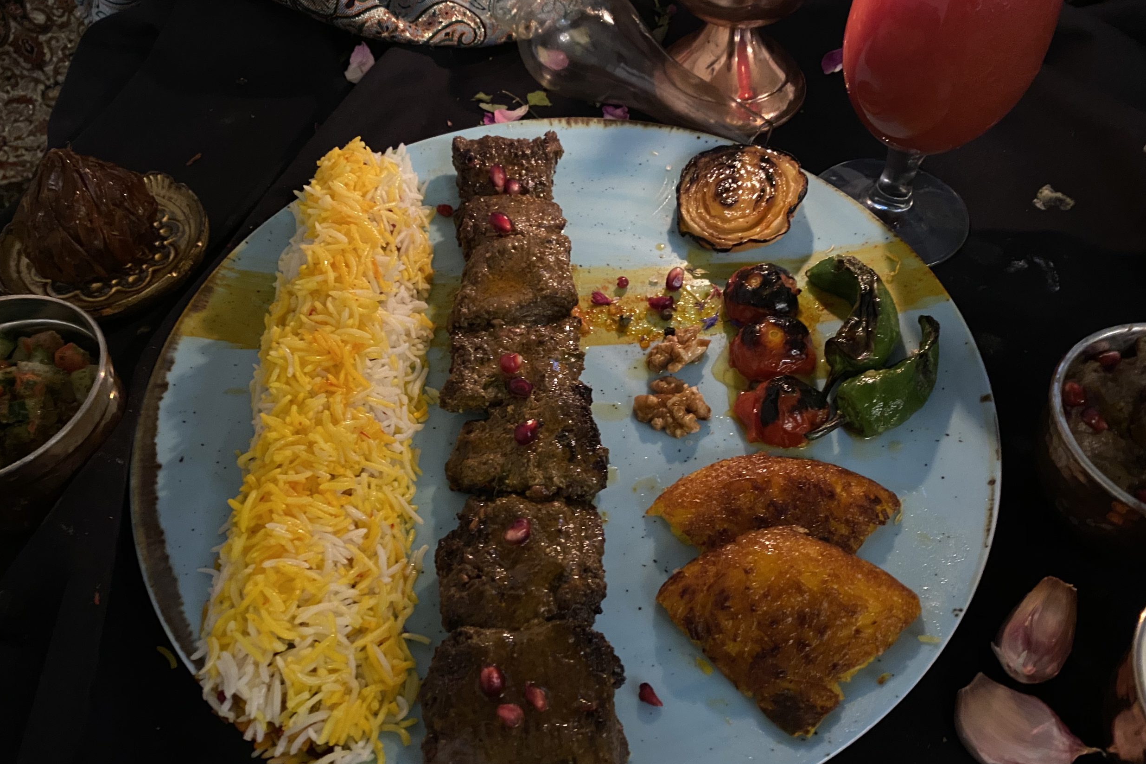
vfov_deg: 46.4
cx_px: 564
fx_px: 891
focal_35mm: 28
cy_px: 405
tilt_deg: -53.8
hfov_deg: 65.5
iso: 1000
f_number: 1.8
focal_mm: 4.25
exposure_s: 1/25
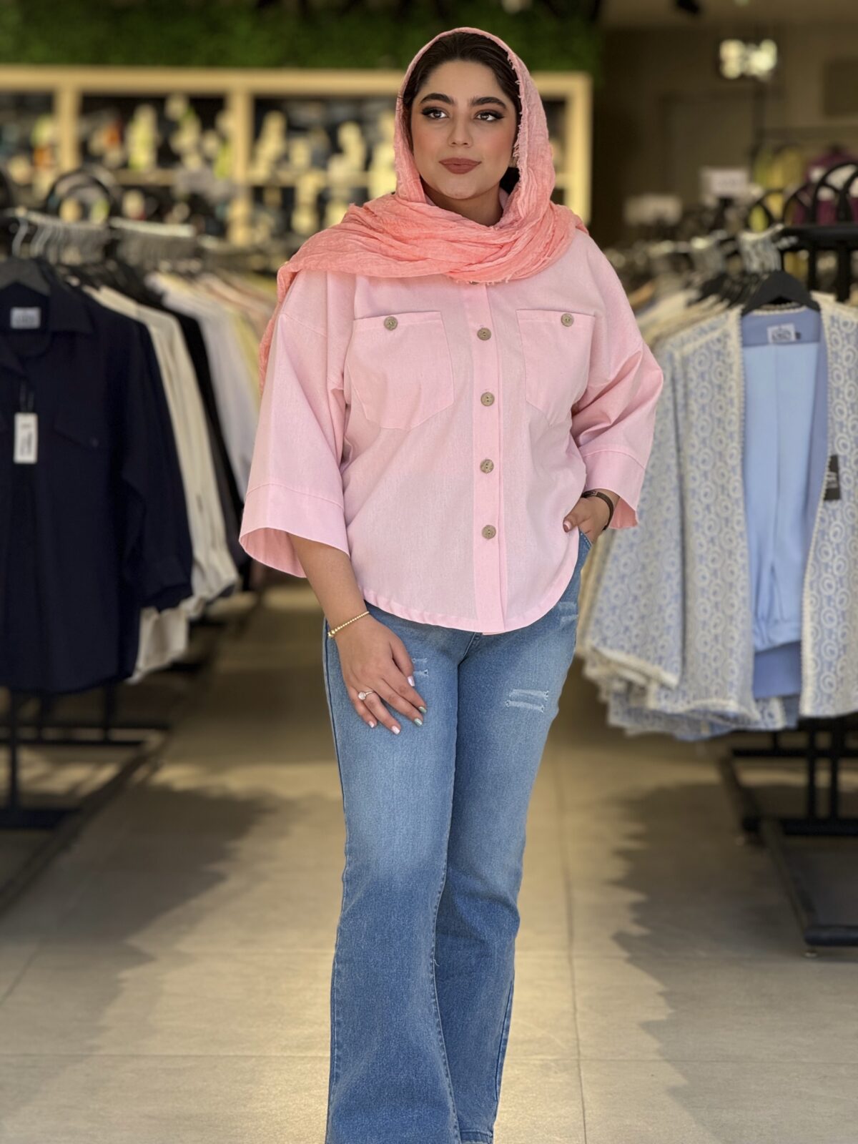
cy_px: 572
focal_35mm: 120
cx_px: 429
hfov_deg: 12.3
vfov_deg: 16.4
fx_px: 3966
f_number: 2.8
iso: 64
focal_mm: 15.66
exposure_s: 1/144
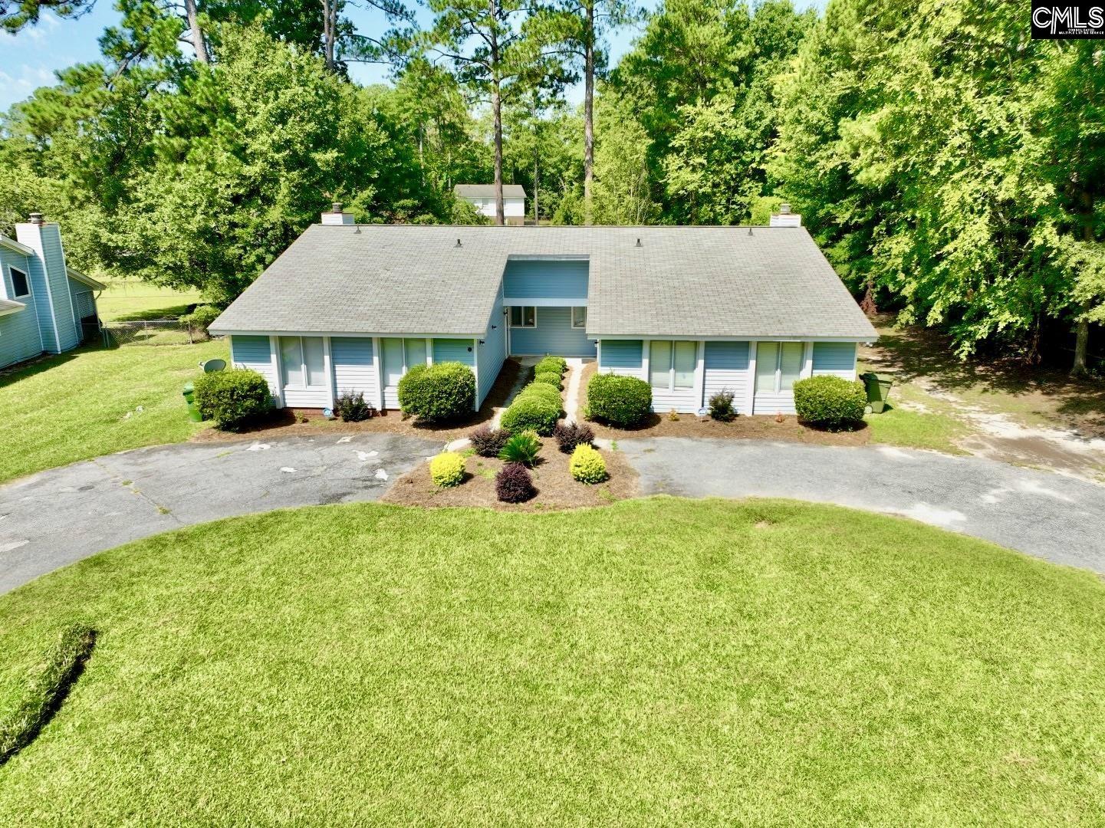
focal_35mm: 24
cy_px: 414
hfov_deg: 71.6
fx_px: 766
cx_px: 552
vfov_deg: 56.8
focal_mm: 12.29
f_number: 2.8
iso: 100
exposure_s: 1/1000
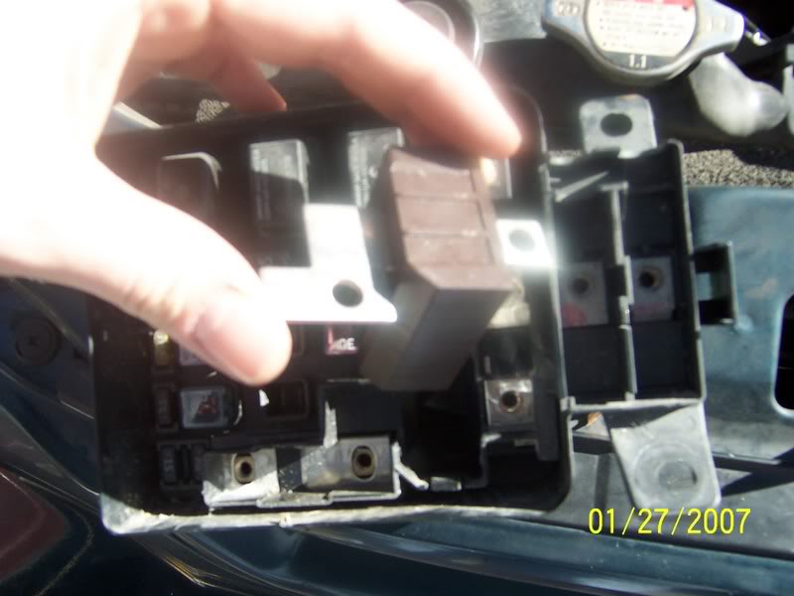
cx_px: 397
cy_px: 298
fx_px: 826
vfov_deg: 39.7
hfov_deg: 51.4
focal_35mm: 36
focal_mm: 5.6
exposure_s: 1/250
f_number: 3.4
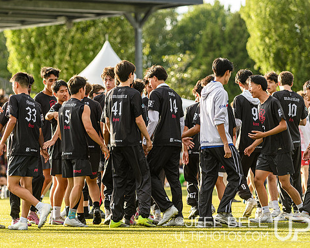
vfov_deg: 6.1
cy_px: 124
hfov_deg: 7.6
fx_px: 2340
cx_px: 132
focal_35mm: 255
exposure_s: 1/1250
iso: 450
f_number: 3.2
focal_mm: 150
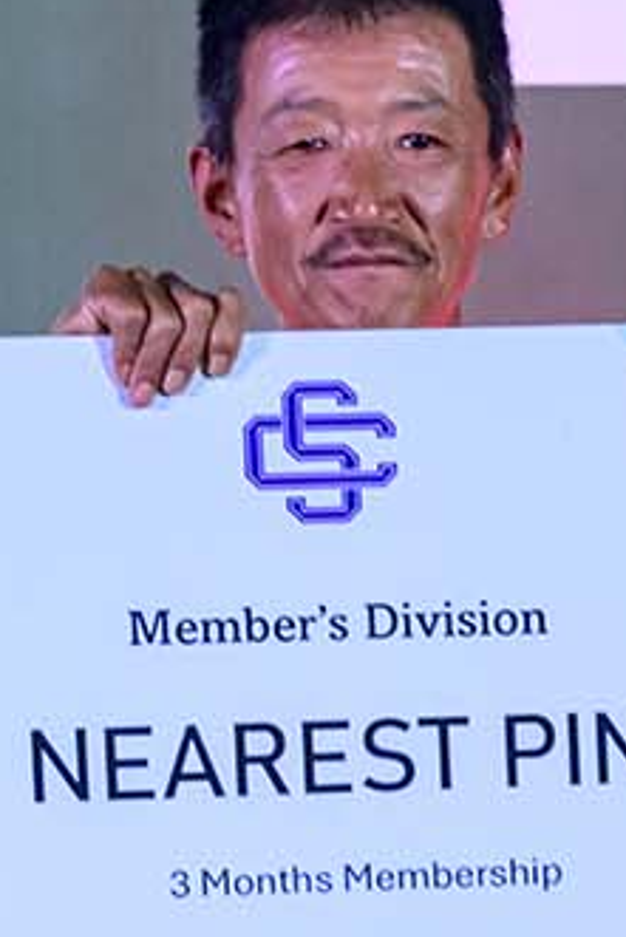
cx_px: 895
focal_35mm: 200
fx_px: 5211
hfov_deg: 6.8
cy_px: 1008
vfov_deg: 10.2
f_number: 4.5
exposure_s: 1/250
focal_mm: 46
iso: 3600
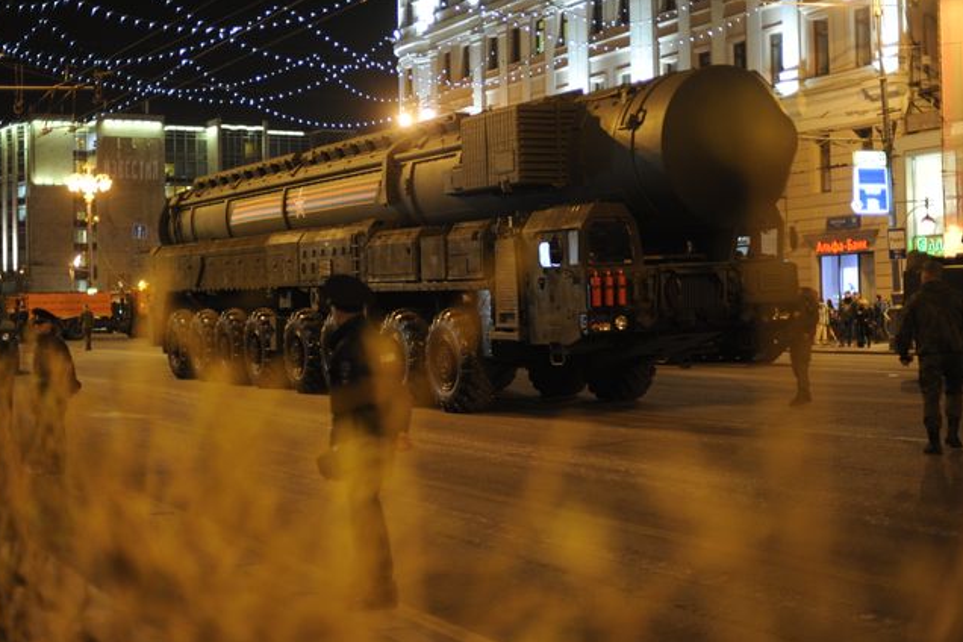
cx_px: 462
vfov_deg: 24.6
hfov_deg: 36.2
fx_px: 1471
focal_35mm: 55
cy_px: 297
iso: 1600
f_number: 1.8
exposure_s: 1/100
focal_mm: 50
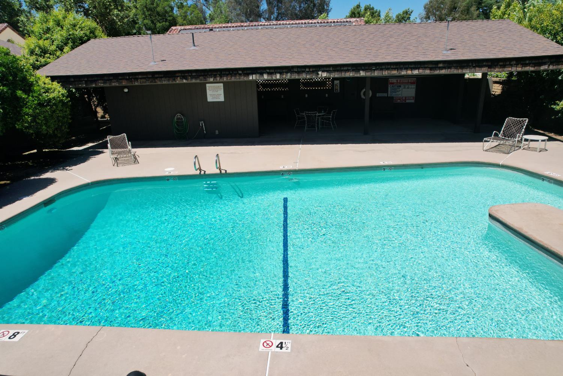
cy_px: 188
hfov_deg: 78.6
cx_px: 282
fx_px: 344
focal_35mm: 22
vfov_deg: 57.2
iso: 120
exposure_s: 1/3000
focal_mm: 8.38
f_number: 2.8
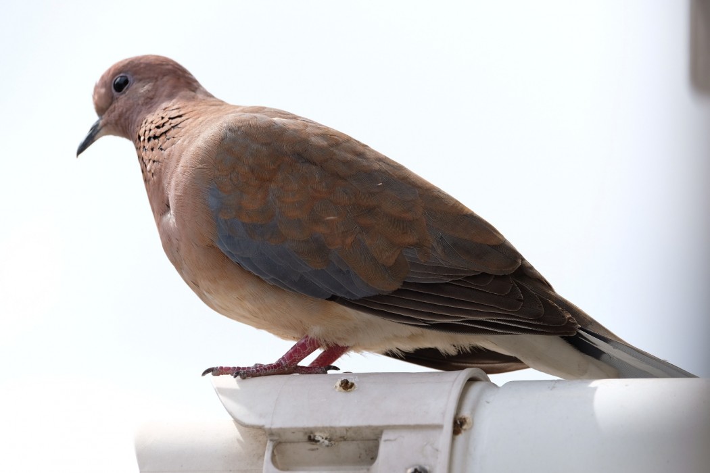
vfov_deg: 3.3
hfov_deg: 4.9
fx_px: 8302
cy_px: 236
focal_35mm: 421
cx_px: 355
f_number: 6.4
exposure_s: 1/450
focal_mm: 280.4
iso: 250
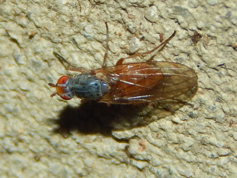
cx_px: 118
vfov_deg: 8.2
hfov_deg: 10.9
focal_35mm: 182
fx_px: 1246
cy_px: 89
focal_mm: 32.8
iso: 200
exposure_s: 1/30
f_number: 10.5
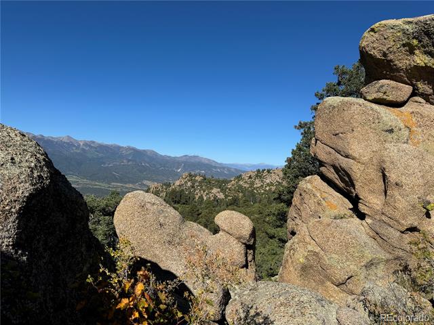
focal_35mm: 24
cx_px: 217
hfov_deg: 71.6
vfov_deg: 56.8
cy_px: 162
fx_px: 301
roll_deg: -3.5
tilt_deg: +0.0
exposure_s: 1/5814
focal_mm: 6.76
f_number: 1.78
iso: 80
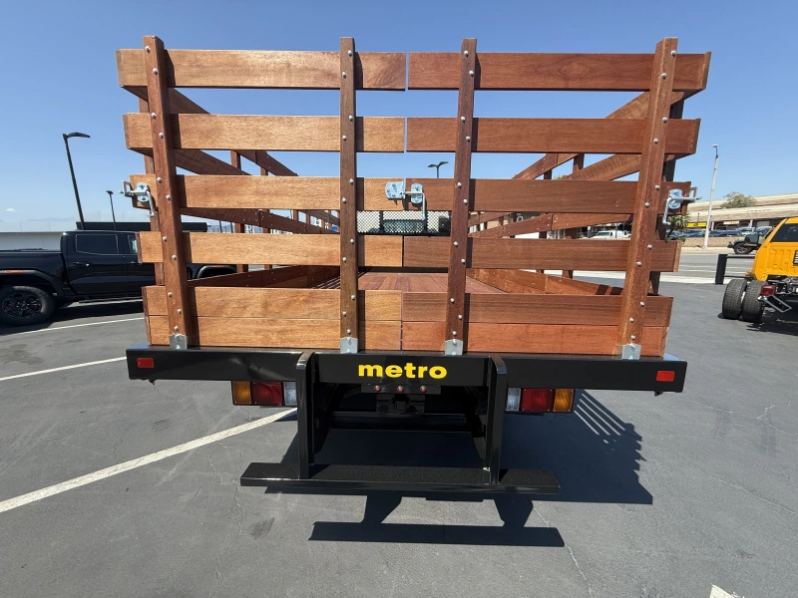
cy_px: 299
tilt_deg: -8.9
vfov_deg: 85.7
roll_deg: +1.0
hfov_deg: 102.1
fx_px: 323
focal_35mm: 14
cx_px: 399
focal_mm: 2.22
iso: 50
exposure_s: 1/1001
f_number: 2.2
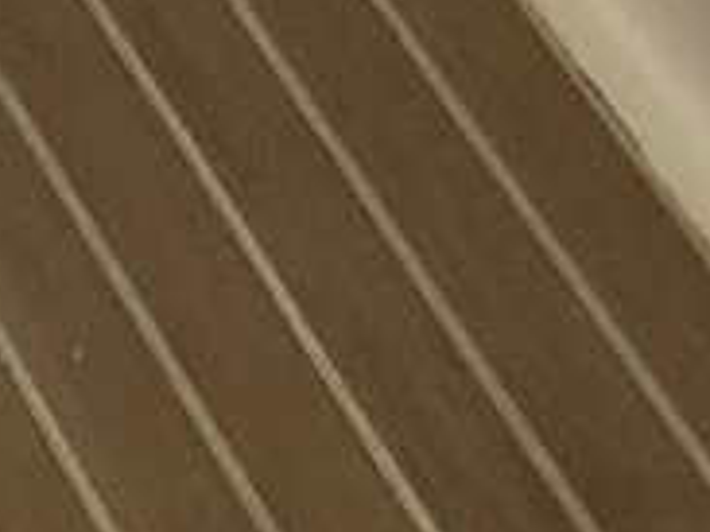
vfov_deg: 5.5
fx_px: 5001
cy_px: -1433
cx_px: -621
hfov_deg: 7.8
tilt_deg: -32.9
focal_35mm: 244
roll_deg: +0.6
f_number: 2.4
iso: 25
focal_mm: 3.3
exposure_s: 1/217
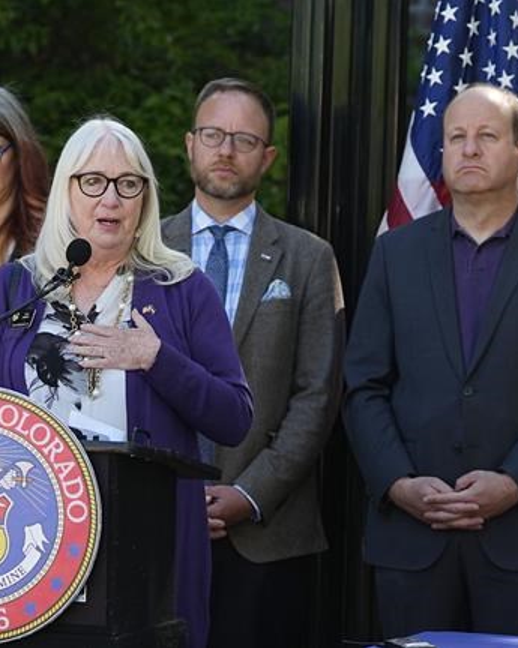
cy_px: 323
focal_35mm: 225
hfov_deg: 6.9
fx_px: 4316
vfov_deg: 8.6
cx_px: 126
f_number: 3.2
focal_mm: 106
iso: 400
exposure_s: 1/800
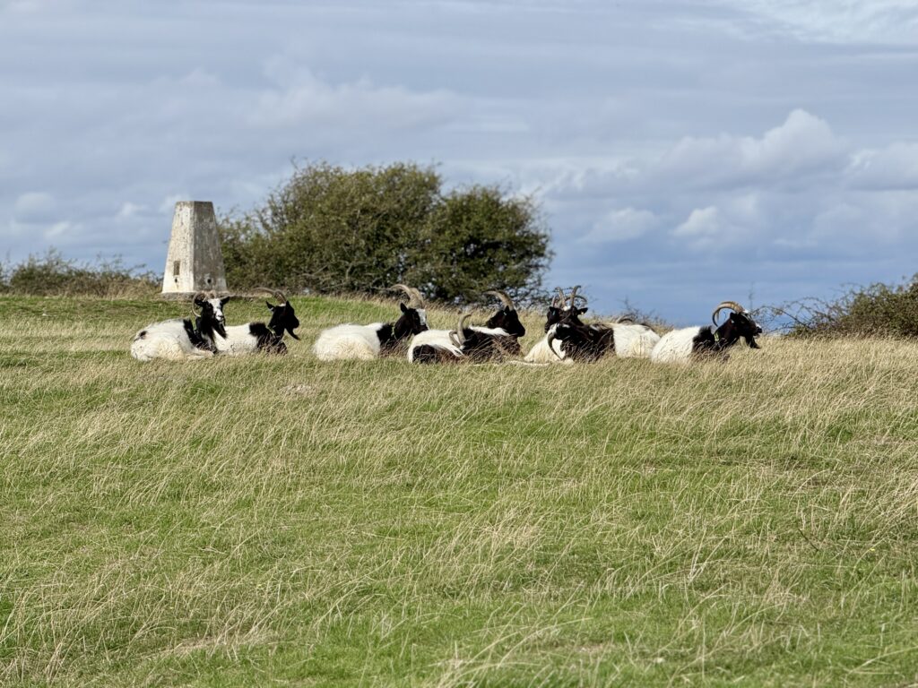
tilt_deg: +0.5
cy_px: 344
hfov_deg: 16.4
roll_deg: +0.3
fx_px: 3182
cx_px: 459
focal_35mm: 120
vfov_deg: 12.3
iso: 64
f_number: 2.8
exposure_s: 1/2710
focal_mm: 15.66
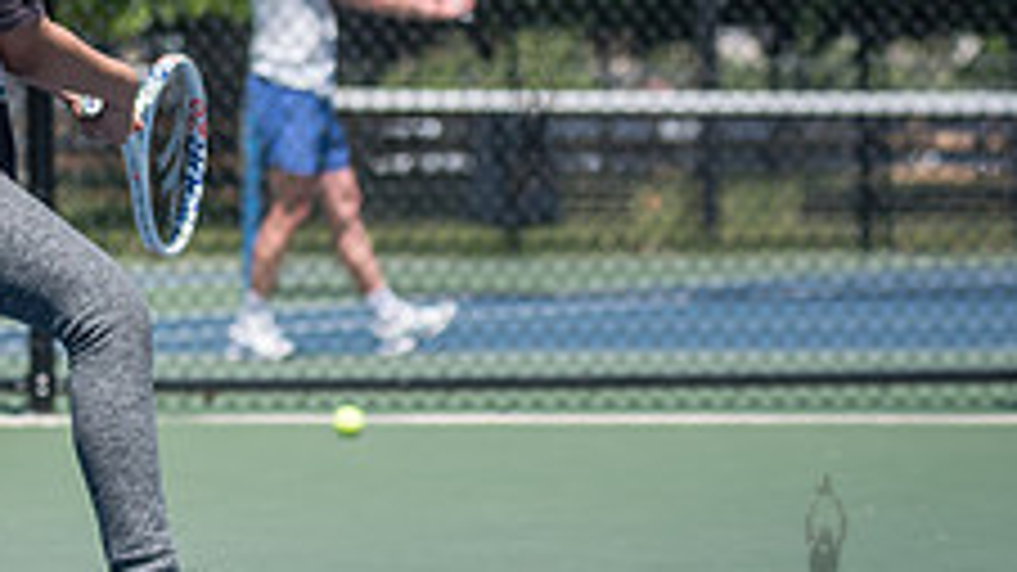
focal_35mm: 287
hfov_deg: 7.5
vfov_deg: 4.2
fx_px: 7738
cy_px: -102
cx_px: -63
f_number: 4.5
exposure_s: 1/1250
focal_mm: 105
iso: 200
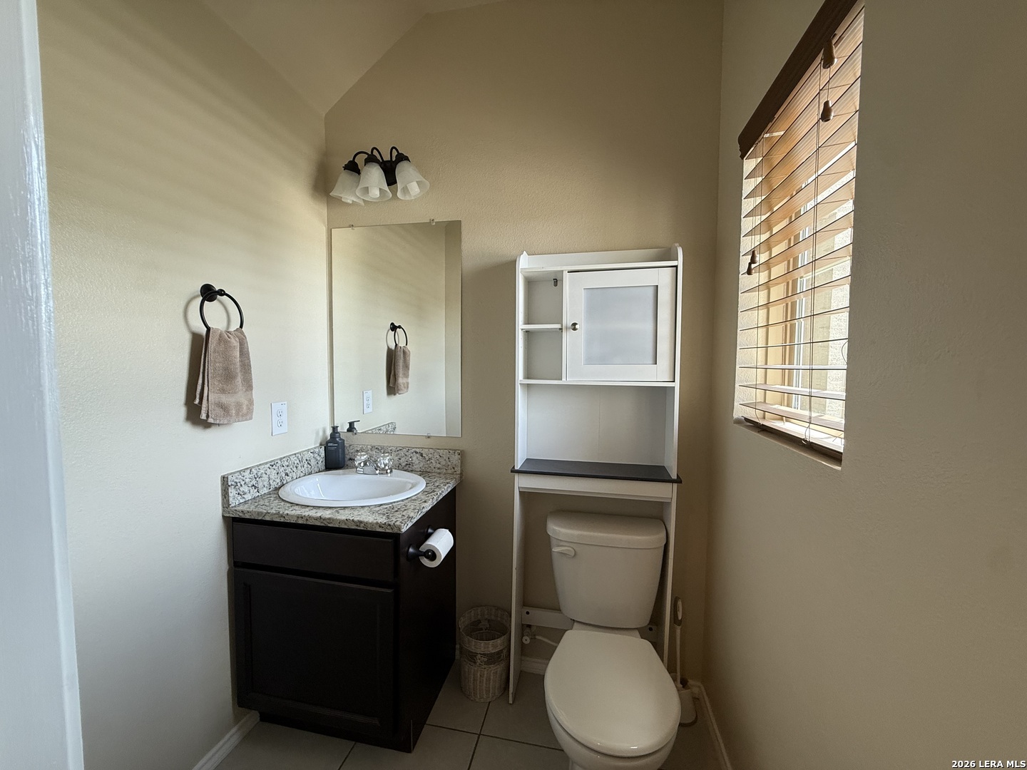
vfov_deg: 85.7
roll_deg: -0.9
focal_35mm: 14
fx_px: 415
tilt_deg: -3.3
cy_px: 385
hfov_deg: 102.1
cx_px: 514
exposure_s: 1/120
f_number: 2.2
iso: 160
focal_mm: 2.22
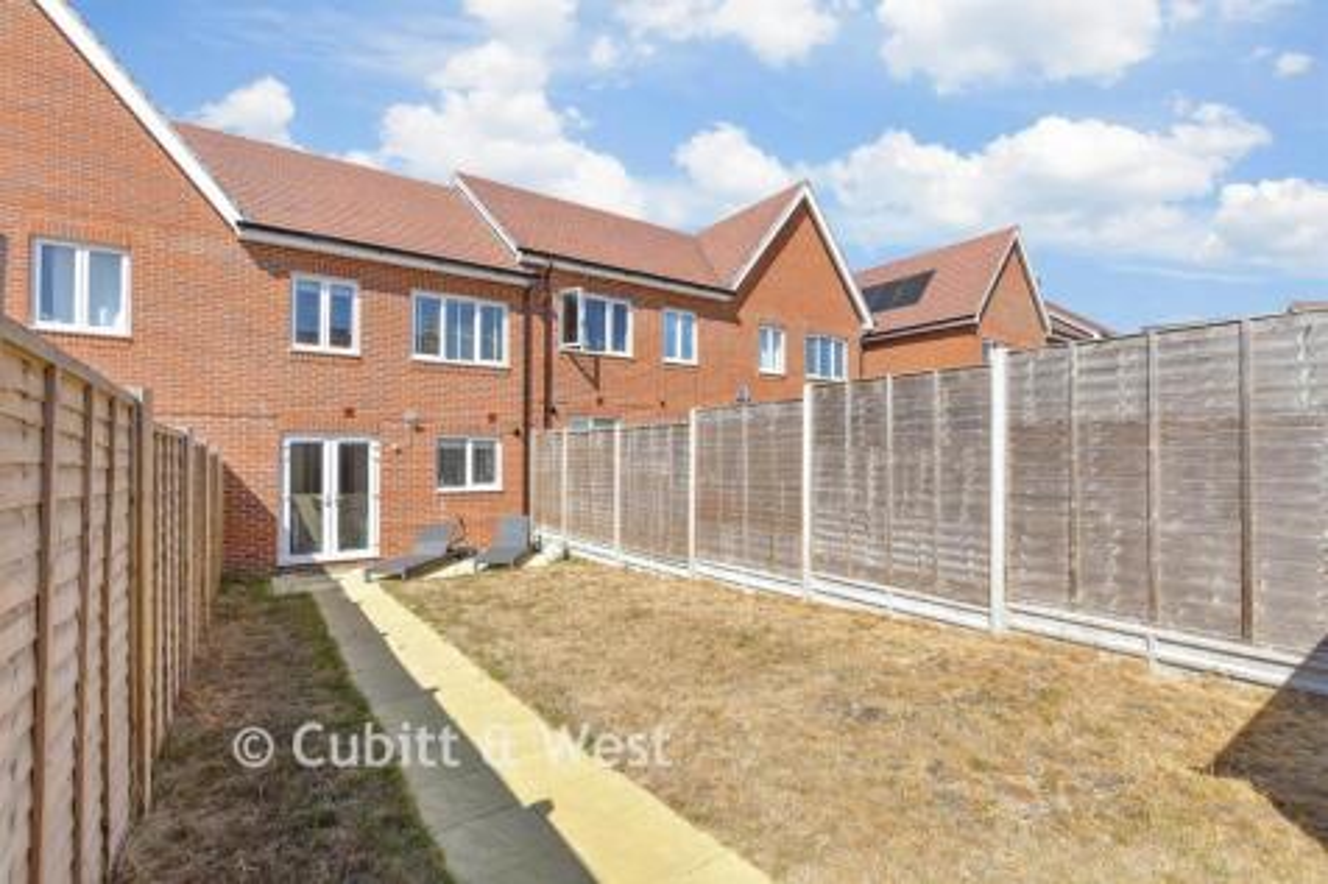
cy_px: 442
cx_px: 664
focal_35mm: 15
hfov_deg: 100.4
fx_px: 553
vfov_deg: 77.3
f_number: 8
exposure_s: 1/640
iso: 320
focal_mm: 10
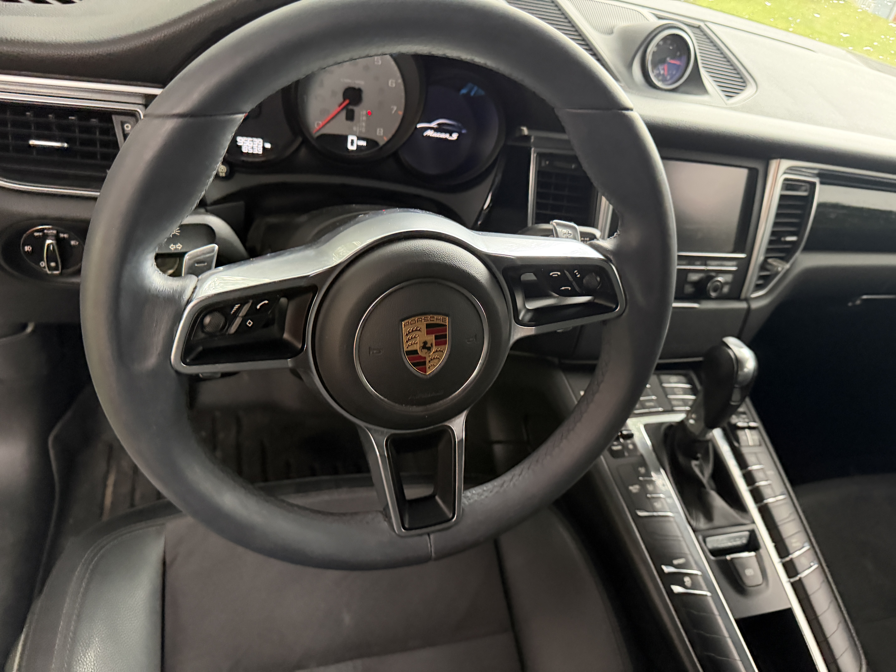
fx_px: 621
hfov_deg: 71.6
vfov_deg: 56.8
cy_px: 336
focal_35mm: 24
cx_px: 448
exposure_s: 1/38
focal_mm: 6.76
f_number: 1.78
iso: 1000
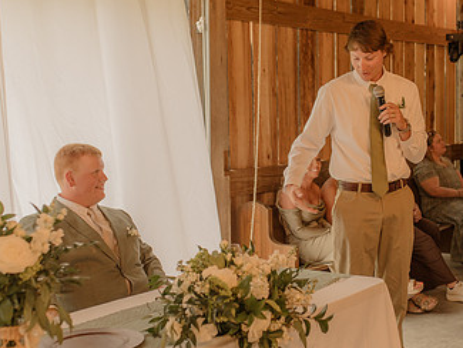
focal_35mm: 60
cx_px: 296
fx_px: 803
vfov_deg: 24.4
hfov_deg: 32.0
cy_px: 170
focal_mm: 35
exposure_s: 1/200
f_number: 2.5
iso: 640
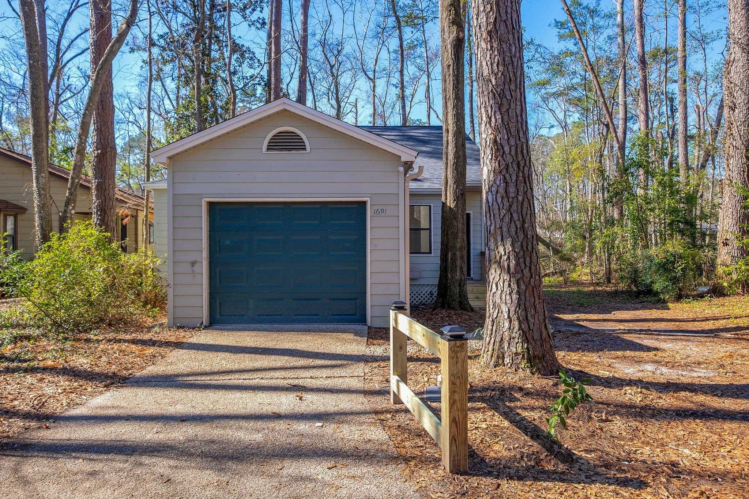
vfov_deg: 51.3
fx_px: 520
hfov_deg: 71.5
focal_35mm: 25
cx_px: 374
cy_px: 250
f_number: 5.6
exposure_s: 1/280
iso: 250
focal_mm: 16.6
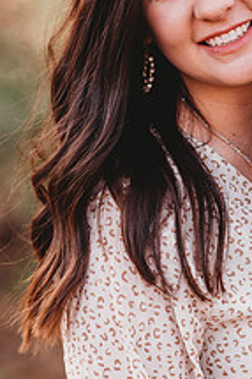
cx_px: 215
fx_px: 1872
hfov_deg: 7.7
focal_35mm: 178
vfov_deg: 11.5
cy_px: 120
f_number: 2.2
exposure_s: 1/250
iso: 100
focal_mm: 85
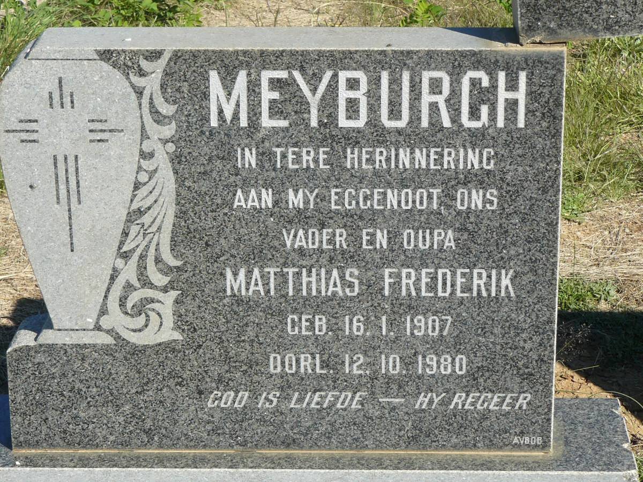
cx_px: 322
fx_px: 1932
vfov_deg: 14.2
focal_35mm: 104
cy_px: 241
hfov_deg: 18.9
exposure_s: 1/320
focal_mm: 14.5
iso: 100
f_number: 5.6
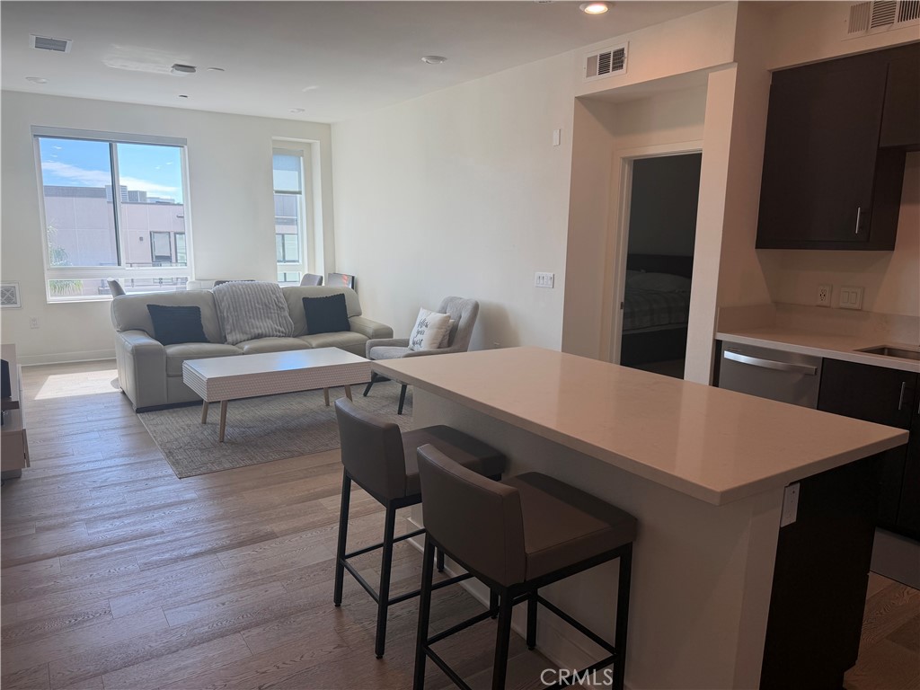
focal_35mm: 24
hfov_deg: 71.6
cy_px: 345
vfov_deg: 56.8
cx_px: 460
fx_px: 638
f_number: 1.78
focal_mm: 6.76
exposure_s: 1/299
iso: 80
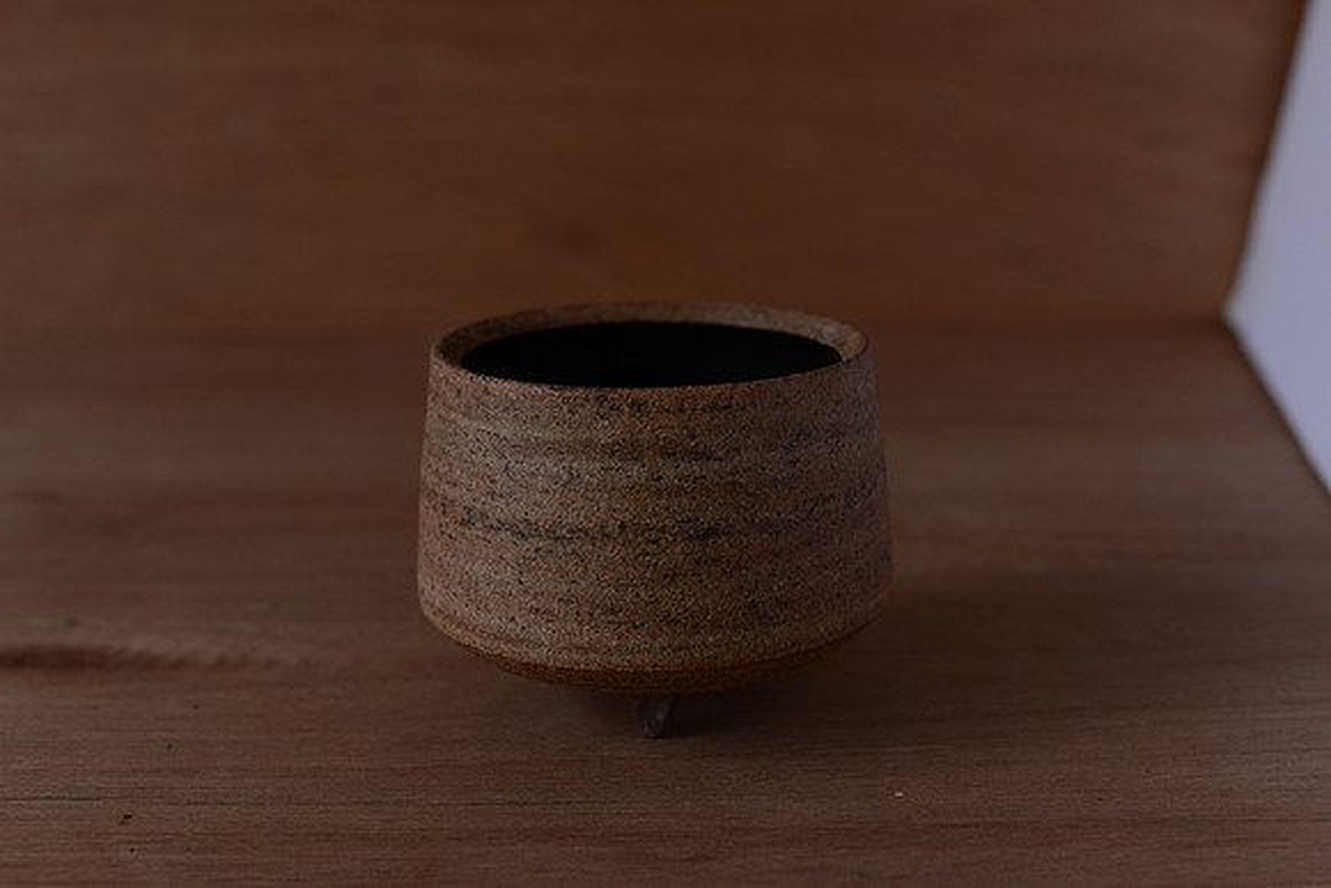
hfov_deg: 39.6
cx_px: 666
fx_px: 1849
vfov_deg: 27.0
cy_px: 444
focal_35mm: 50
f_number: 4.5
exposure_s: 1/60
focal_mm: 50
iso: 640
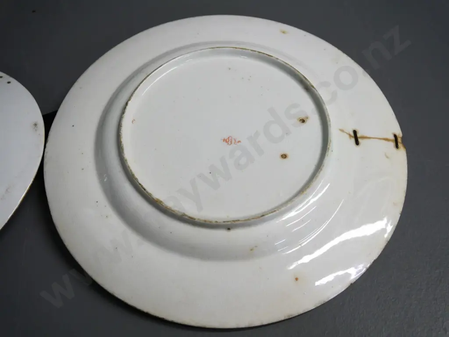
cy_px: 168
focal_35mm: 36
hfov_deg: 51.4
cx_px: 224
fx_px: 467
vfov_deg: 39.7
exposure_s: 1/125
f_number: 5
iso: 800
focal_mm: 18
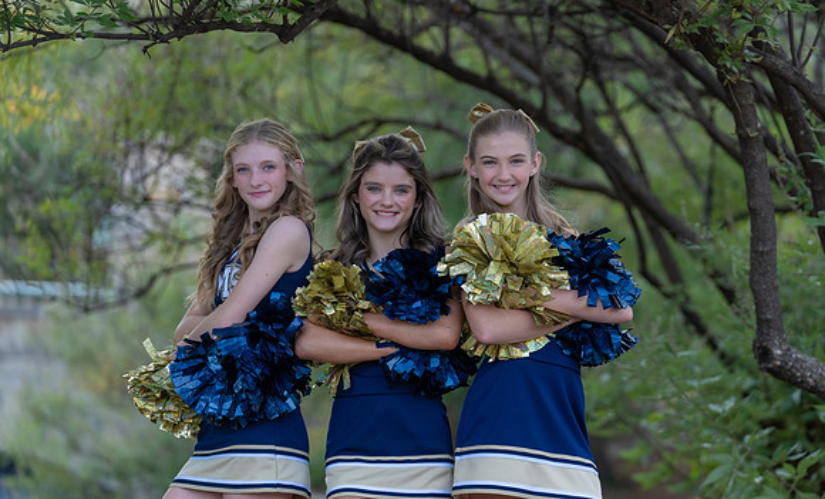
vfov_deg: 8.9
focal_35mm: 144
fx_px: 3216
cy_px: 276
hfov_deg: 14.6
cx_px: 415
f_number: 3.5
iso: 160
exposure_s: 1/320
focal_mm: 138
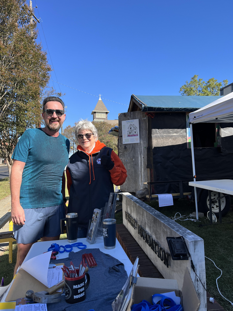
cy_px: 156
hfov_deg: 53.1
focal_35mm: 26
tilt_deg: +1.3
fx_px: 233
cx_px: 116
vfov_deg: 67.3
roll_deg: +1.0
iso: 50
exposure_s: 1/2463
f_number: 1.6
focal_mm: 5.1
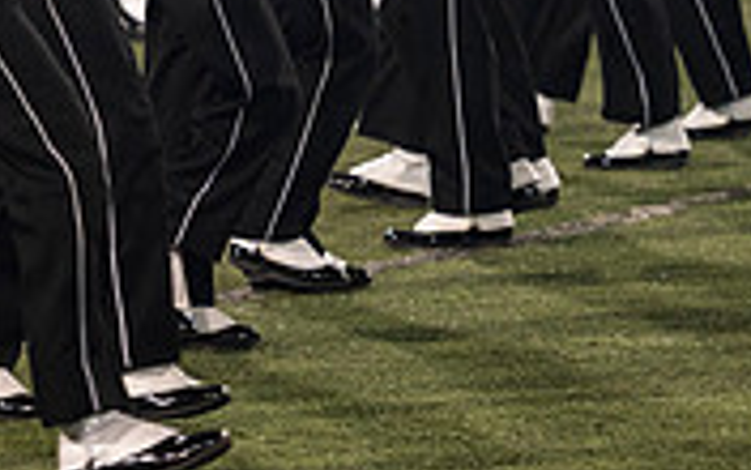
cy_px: -303
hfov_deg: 5.4
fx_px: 7962
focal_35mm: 389
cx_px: 376
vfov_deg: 3.4
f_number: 2.8
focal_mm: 116
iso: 1000
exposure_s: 1/500
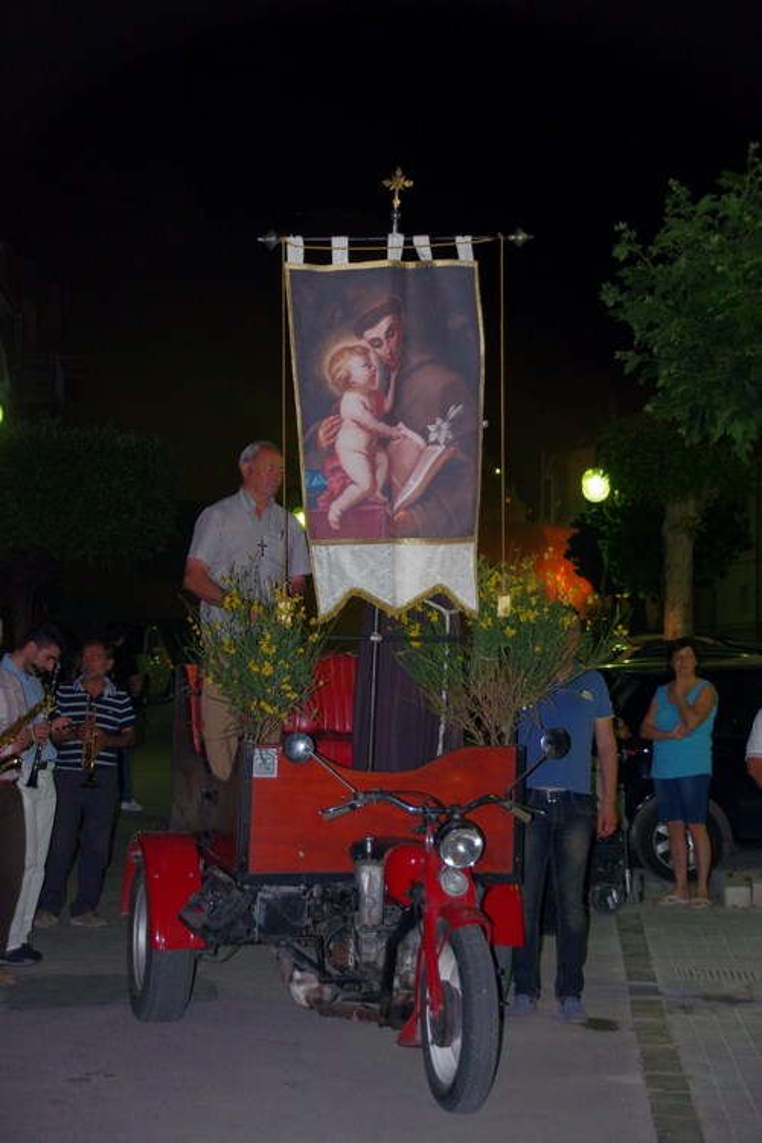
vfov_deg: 22.6
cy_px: 572
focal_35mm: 90
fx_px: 2857
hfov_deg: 15.2
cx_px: 381
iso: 1600
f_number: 4.5
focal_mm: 60
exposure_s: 1/60
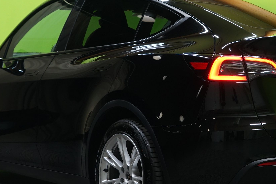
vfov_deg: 11.5
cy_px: 77
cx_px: 179
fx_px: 912
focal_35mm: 119
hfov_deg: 17.2
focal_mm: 50
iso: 800
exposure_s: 1/20
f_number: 5.6
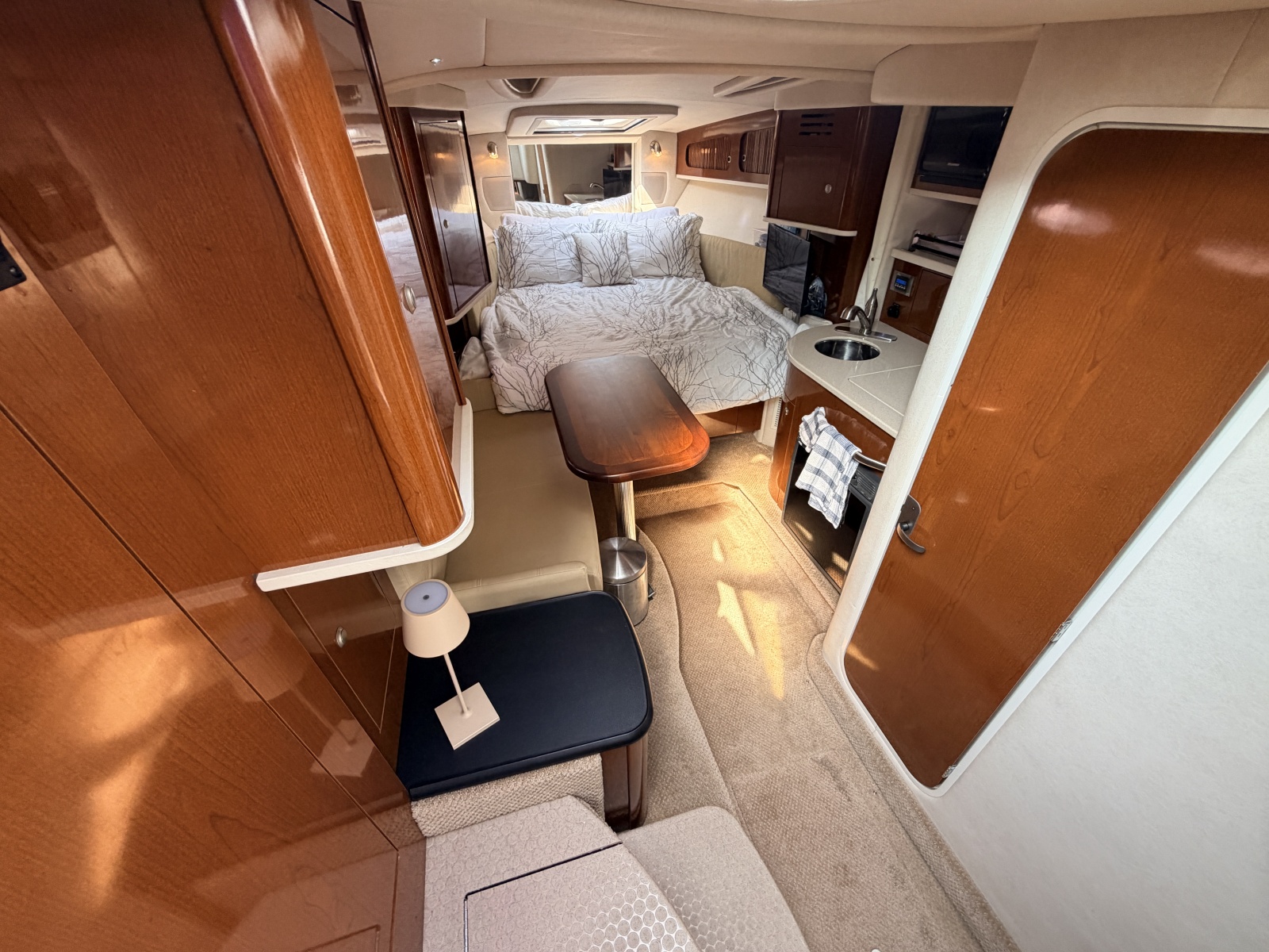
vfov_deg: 85.7
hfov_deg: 102.1
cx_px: 634
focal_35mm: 14
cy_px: 476
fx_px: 513
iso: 160
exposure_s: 1/121
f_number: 2.2
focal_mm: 2.22
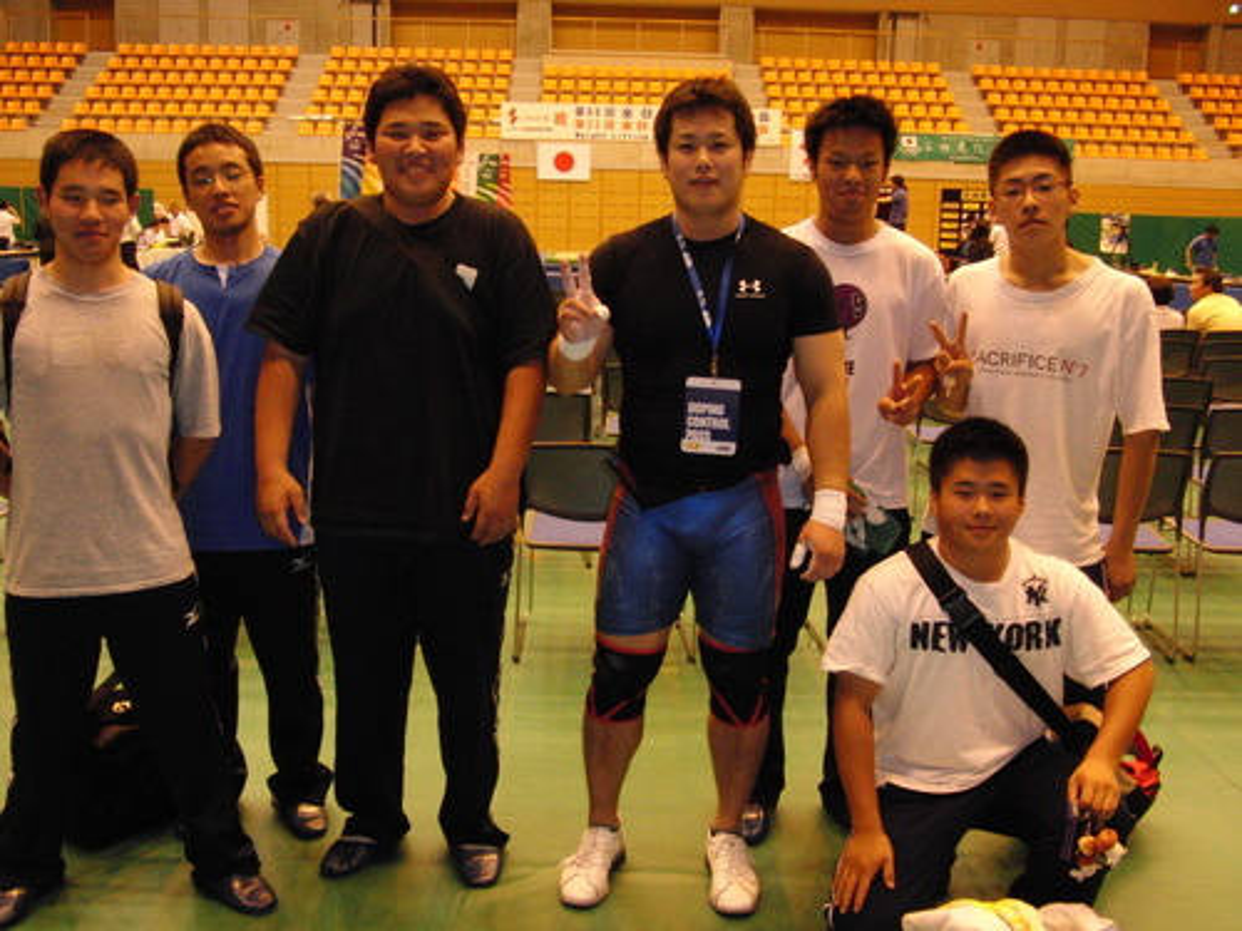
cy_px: 466
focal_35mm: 37
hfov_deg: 50.1
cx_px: 621
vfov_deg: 38.7
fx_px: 1328
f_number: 3.6
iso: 400
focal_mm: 6.42
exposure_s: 1/60
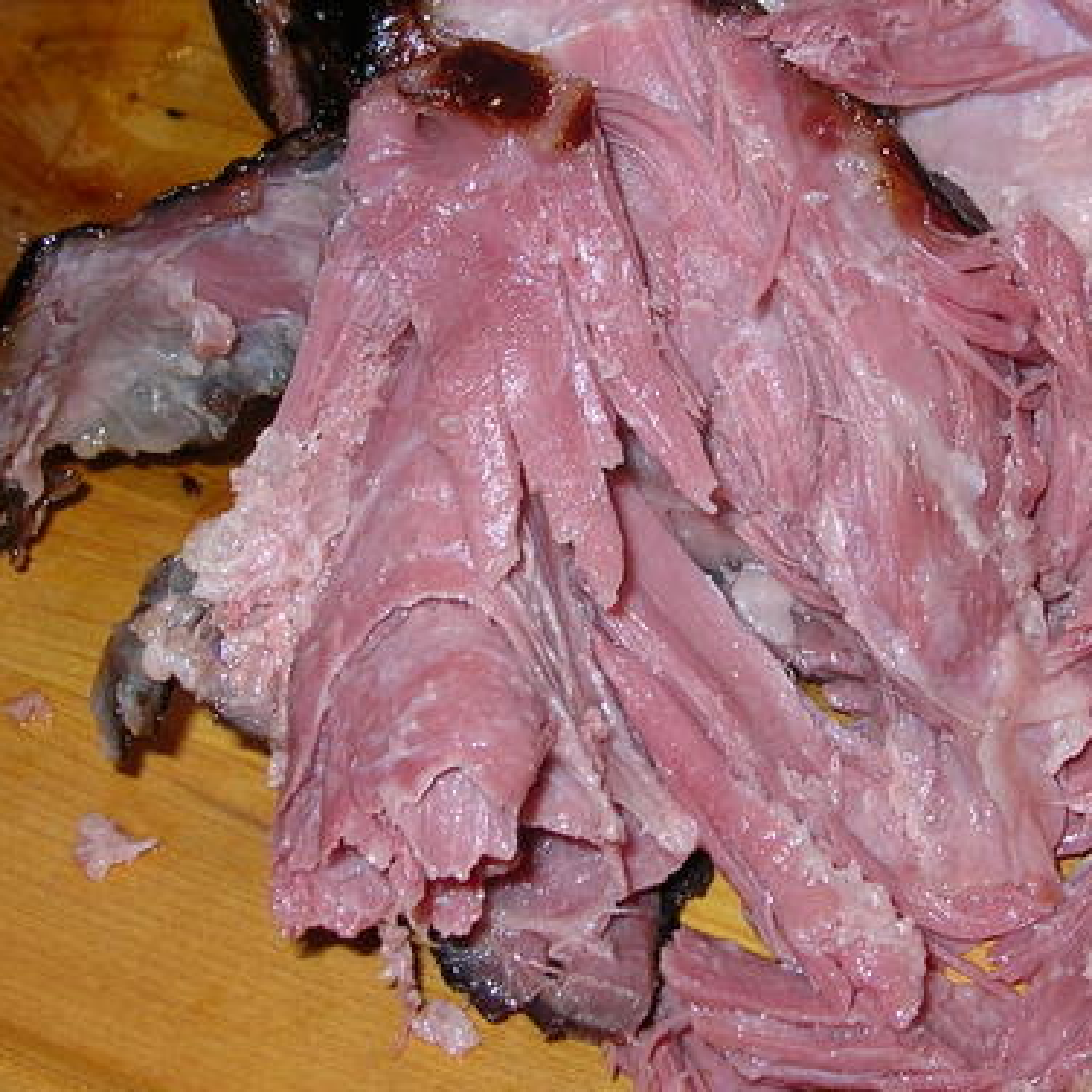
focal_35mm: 76
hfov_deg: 22.6
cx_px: 743
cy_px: 443
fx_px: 2712
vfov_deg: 22.7
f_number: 2.7
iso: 50
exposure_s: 1/60.1
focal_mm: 6
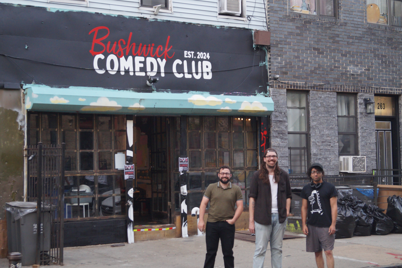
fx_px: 753
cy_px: 134
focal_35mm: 68
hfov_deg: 29.9
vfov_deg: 20.1
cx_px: 201
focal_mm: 45
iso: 1000
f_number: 5.6
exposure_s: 1/160
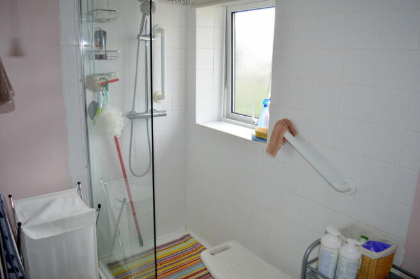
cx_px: 210
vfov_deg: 47.8
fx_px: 315
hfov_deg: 67.4
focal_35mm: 27
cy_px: 140
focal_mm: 18
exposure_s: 1/125
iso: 200
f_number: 4
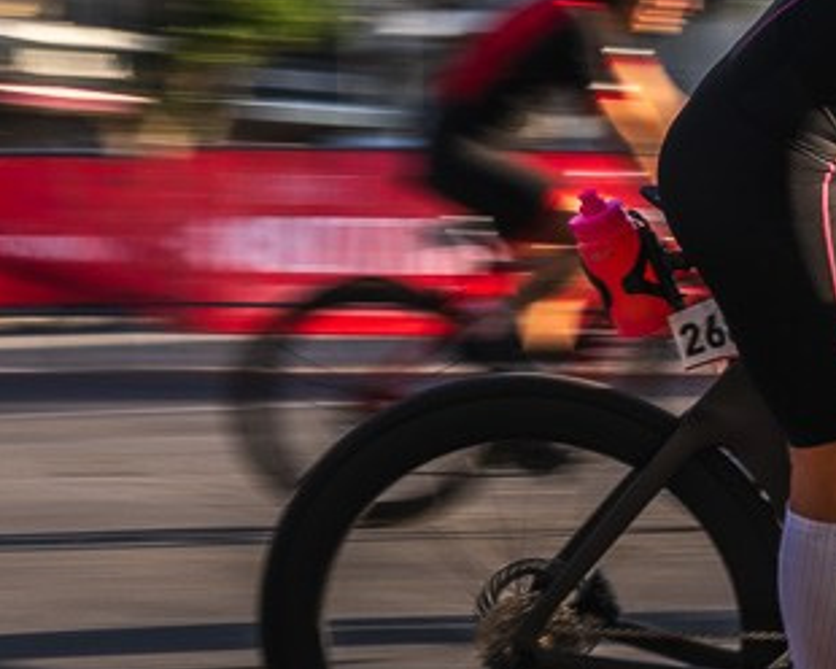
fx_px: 3118
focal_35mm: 126
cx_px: 1027
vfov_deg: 12.2
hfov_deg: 14.7
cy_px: 179
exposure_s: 1/80
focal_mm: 32.5
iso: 50
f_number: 10
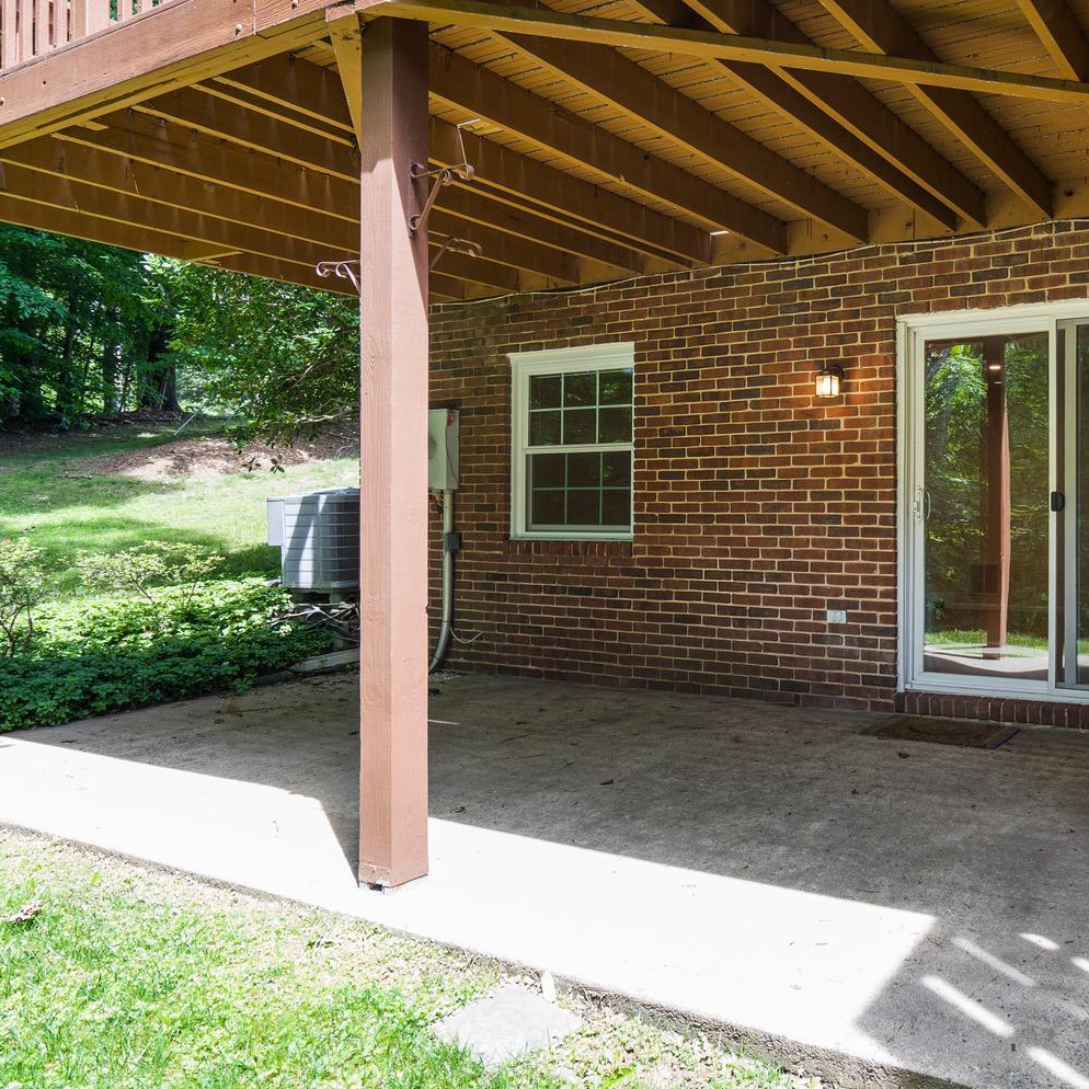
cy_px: 487
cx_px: 813
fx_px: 997
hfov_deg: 54.7
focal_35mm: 28
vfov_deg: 57.2
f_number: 4
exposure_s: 1/100
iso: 200
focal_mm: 16
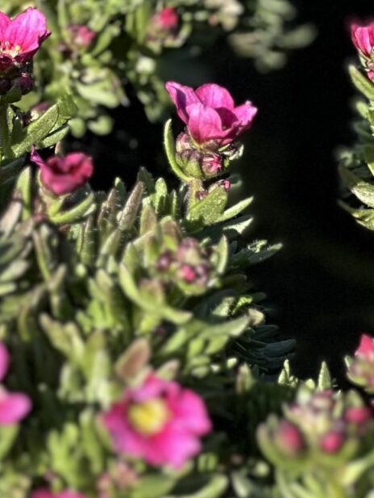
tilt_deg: -23.4
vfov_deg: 6.1
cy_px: -170
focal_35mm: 320
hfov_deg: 4.6
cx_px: -351
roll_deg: -0.9
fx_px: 4610
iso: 32
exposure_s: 1/330
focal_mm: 9
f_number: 2.8
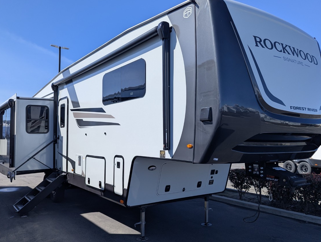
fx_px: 279
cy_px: 127
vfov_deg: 46.9
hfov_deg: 59.9
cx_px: 170
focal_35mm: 30
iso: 45
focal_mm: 6.81
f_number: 1.85
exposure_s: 1/2096
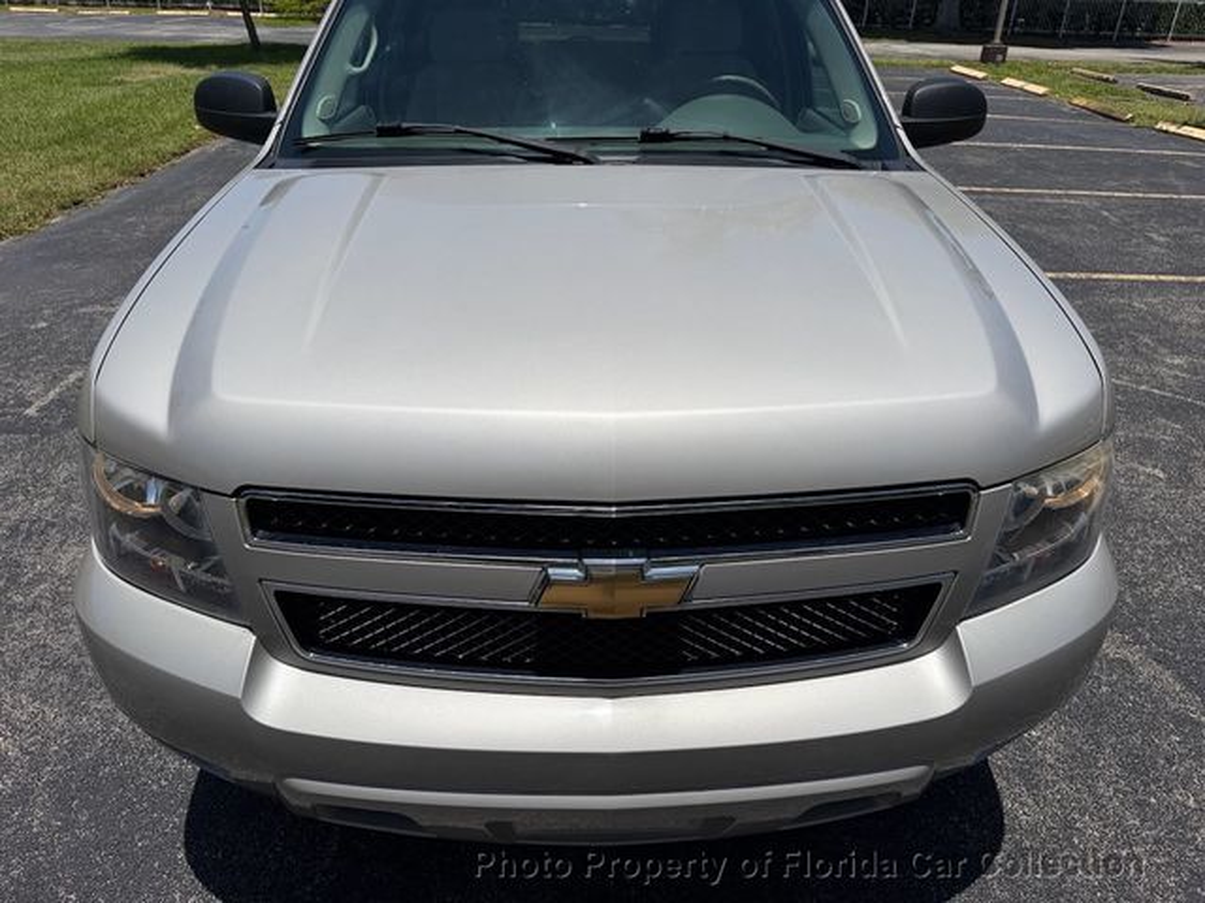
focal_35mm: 24
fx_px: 835
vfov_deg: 56.8
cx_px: 602
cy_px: 452
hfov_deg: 71.6
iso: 80
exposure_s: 1/10309
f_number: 1.78
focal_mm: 6.76
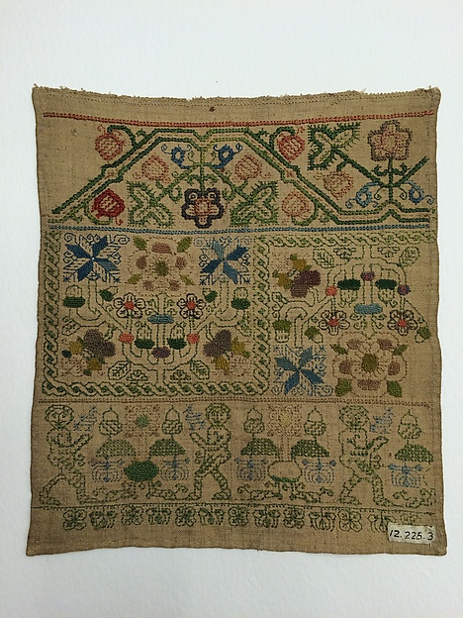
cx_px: 232
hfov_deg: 48.2
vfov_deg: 61.7
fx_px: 517
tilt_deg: -86.8
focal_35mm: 29
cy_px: 309
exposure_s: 1/120
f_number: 2.2
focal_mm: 4.15
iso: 64
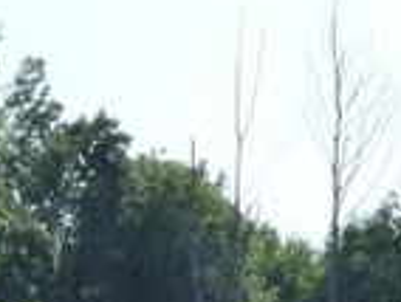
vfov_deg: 6.0
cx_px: 65
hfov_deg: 8.5
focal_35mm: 232
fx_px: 2692
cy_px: 861
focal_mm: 5.8
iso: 160
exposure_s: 1/640
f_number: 5
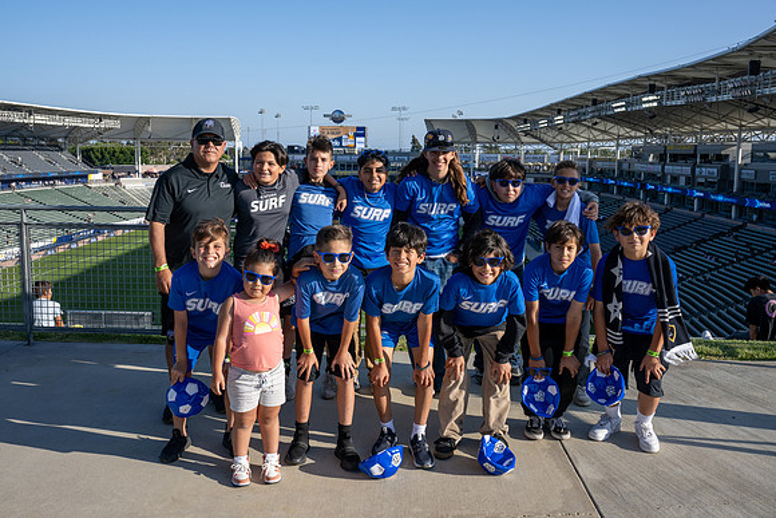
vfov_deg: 41.9
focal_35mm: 31
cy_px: 225
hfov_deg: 59.9
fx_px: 674
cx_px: 381
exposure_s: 1/400
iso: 200
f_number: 8
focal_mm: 27.5
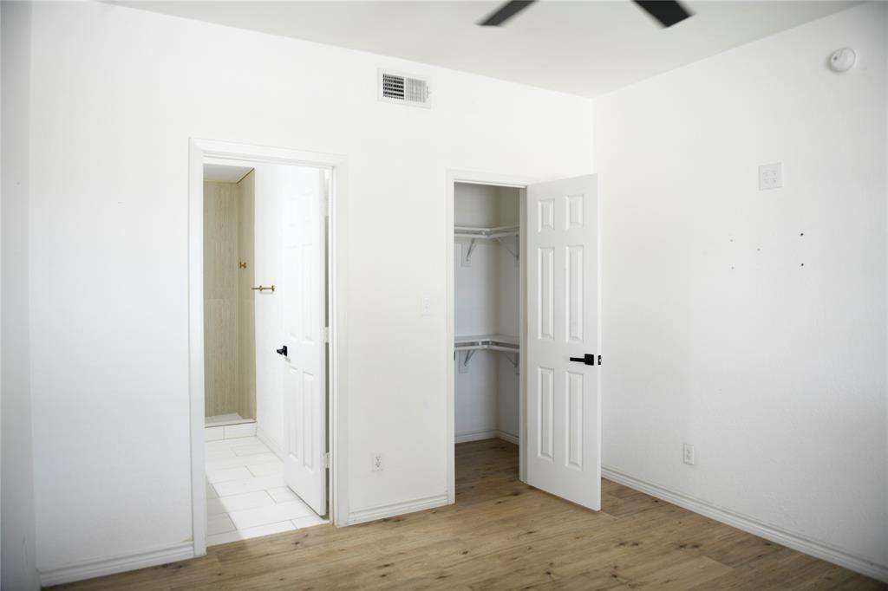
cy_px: 296
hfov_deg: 73.8
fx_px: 592
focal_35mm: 24
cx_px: 444
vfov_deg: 53.1
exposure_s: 1/25
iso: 180
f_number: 2.8
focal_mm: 24
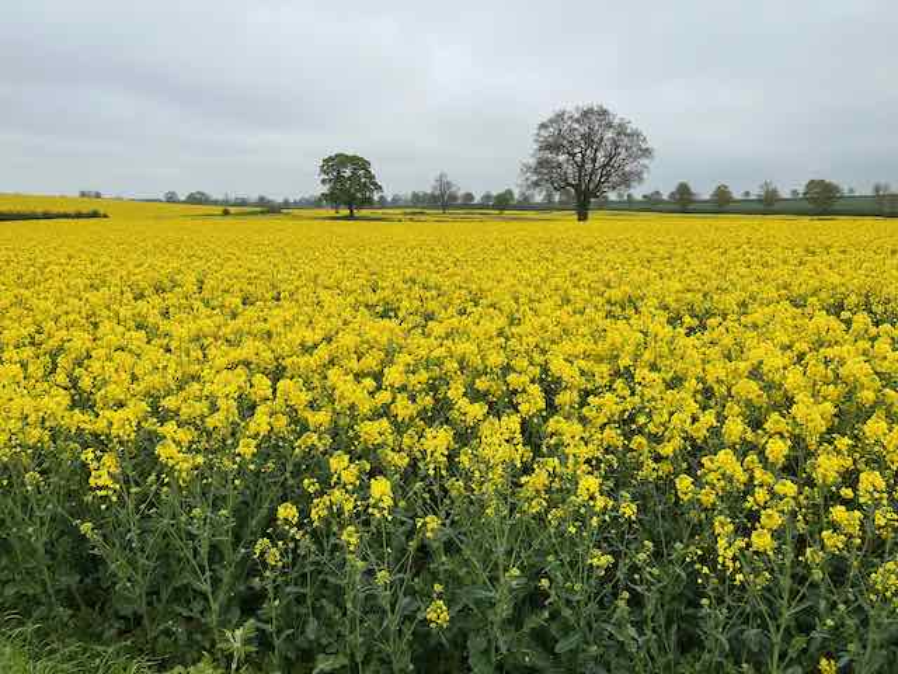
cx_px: 449
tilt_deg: -11.6
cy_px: 337
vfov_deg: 53.1
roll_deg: +0.0
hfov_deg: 67.3
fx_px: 674
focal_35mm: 26
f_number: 1.6
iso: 50
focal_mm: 5.1
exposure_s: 1/2688
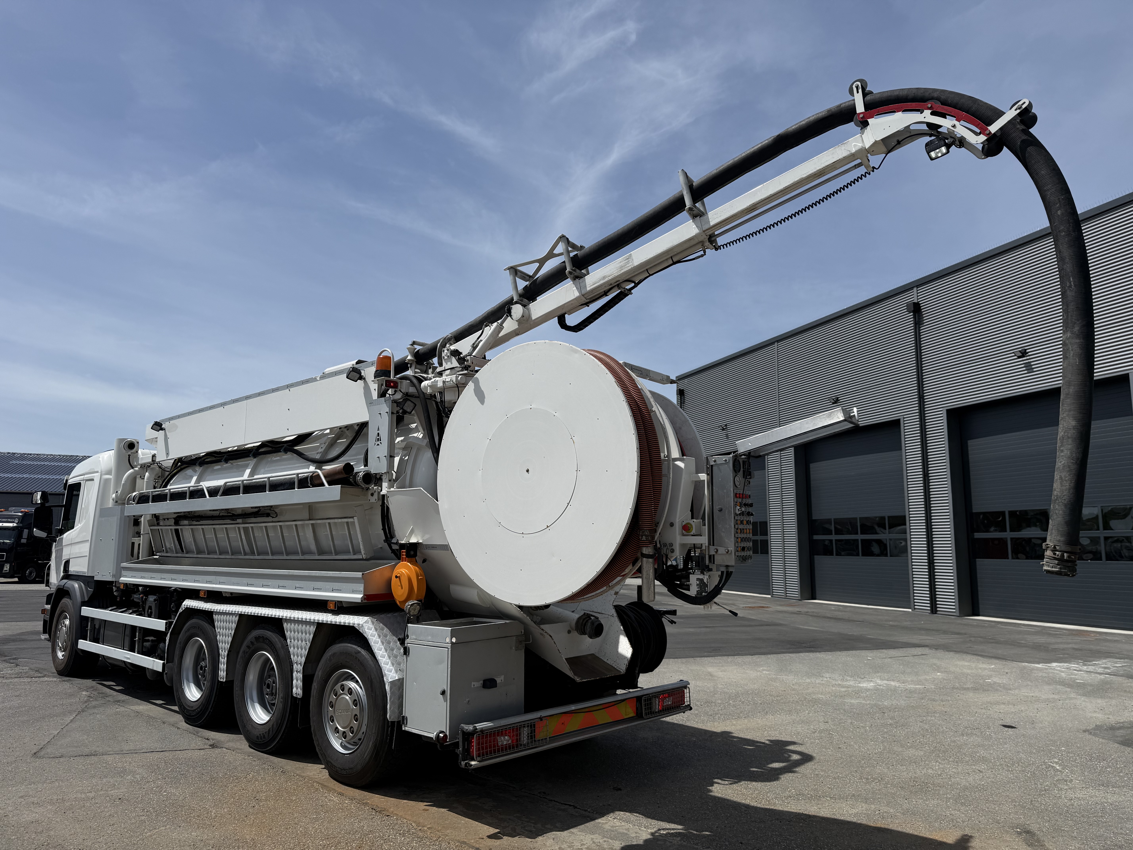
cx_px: 566
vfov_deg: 56.8
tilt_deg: +9.2
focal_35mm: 24
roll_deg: -1.2
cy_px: 425
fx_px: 786
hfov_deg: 71.6
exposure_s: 1/9091
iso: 80
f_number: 1.78
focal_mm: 6.76
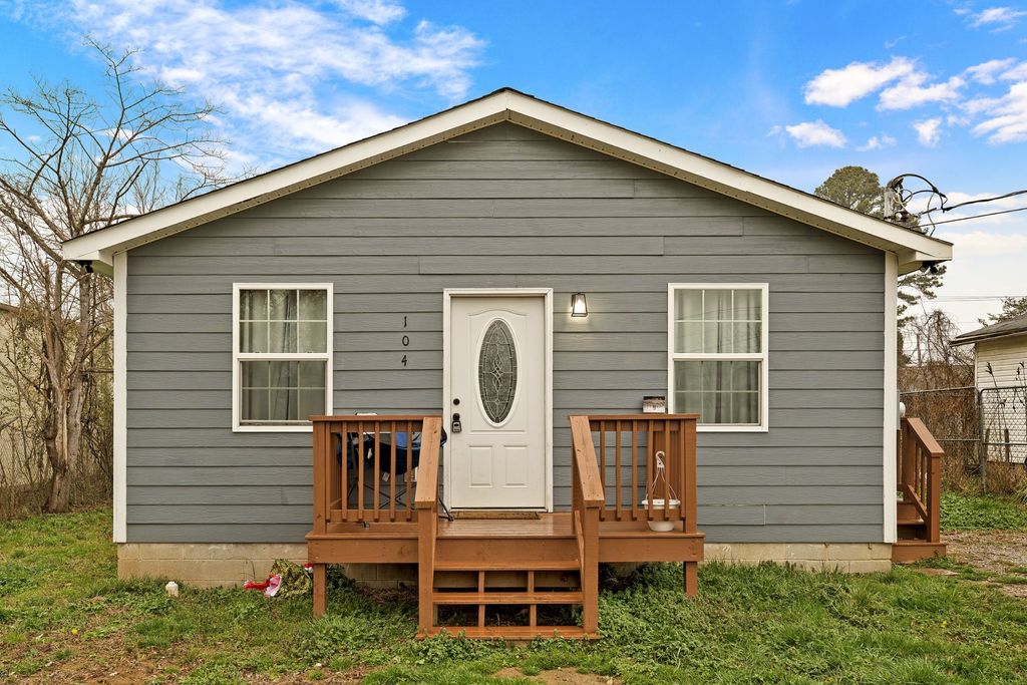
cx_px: 514
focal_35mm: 29
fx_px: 827
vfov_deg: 45.0
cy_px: 342
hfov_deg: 63.7
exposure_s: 1/4
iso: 100
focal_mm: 29
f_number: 8
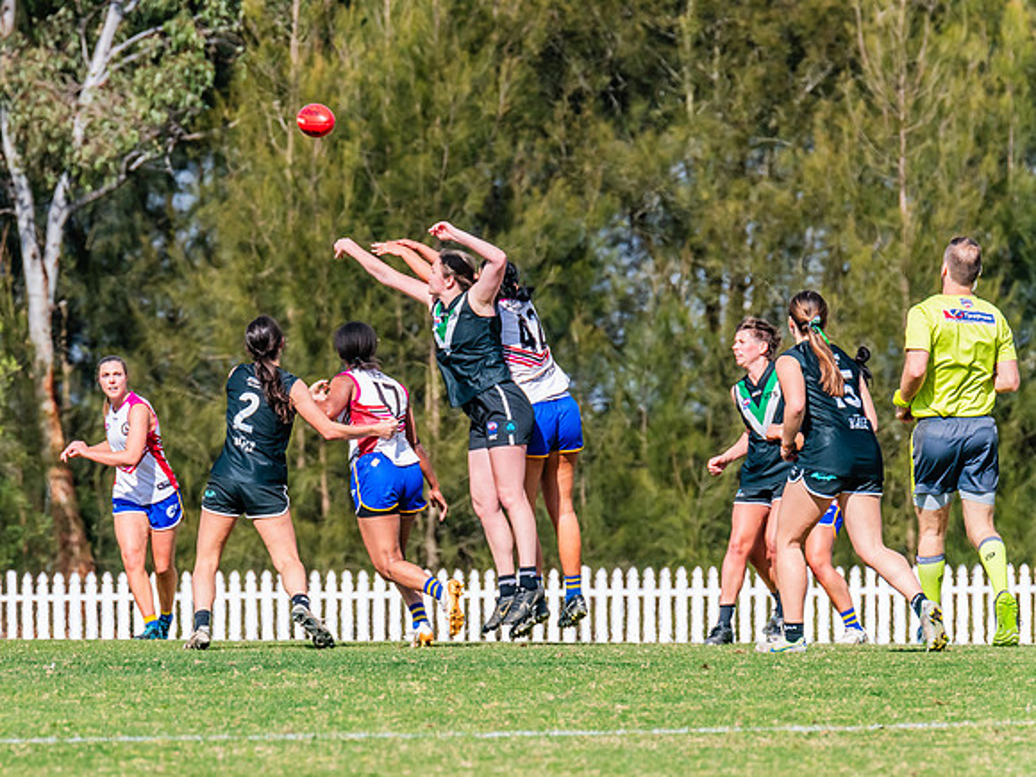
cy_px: 396
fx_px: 17209
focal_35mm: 575
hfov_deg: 3.4
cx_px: 306
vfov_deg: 2.6
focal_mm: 420
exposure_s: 1/1250
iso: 800
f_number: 11
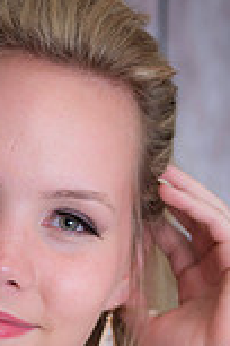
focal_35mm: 250
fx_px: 2396
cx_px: -2
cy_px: 391
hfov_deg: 5.5
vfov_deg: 8.2
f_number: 2.8
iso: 80
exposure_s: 1/160
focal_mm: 85
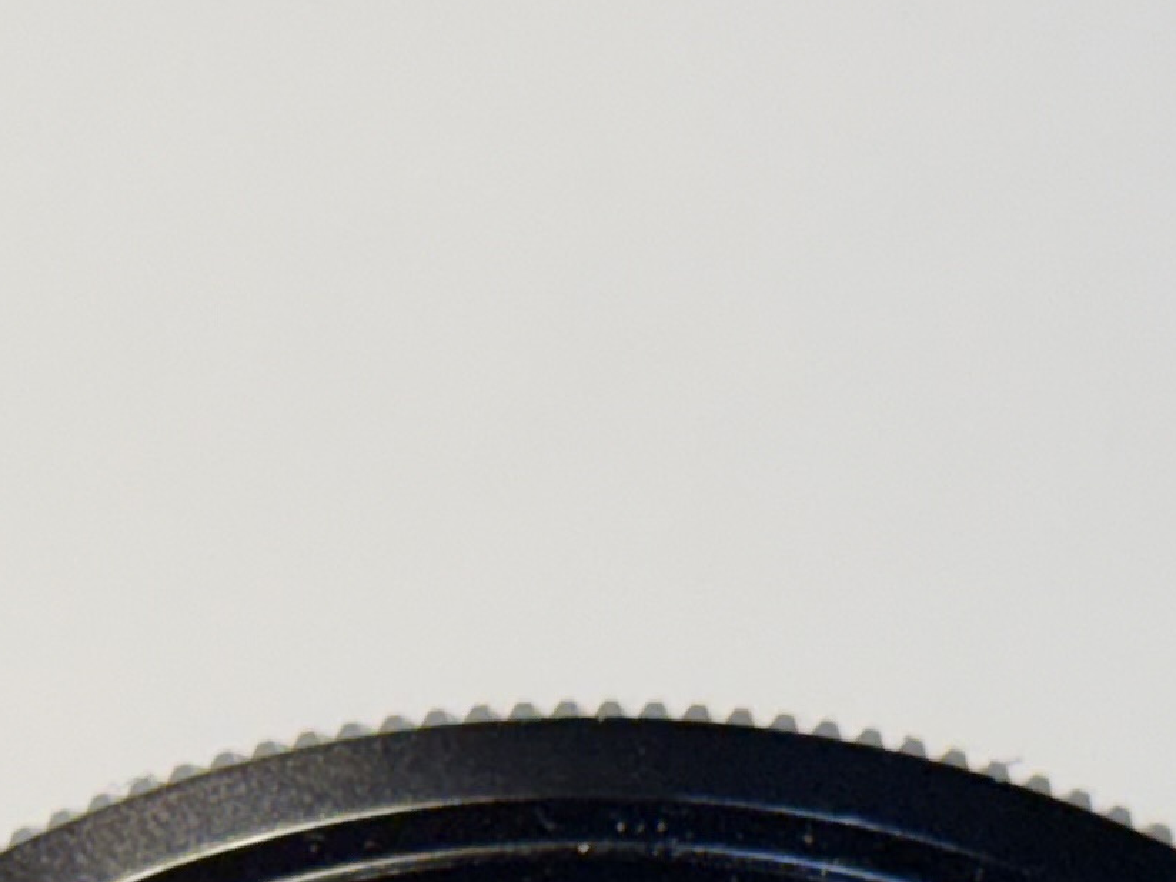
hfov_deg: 8.4
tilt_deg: -7.7
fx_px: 7984
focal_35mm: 235
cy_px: 2005
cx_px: 348
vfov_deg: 6.1
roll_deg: +0.0
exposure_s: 1/120
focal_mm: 6.76
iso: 100
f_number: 1.78
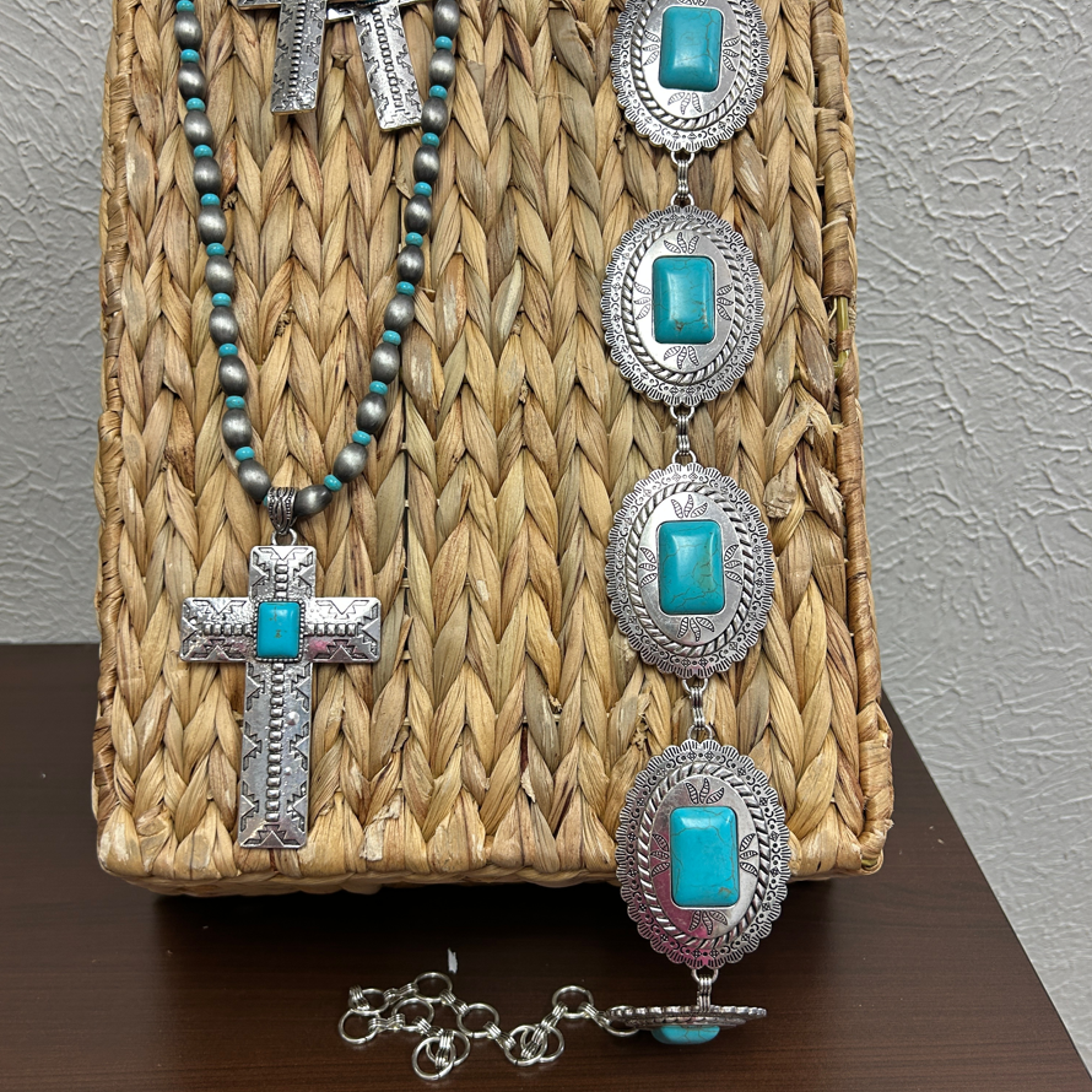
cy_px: 537
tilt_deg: -27.1
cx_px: 544
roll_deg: -0.3
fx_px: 1106
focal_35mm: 31
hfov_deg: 52.5
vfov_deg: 52.5
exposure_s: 1/120
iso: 80
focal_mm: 5.7
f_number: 1.5
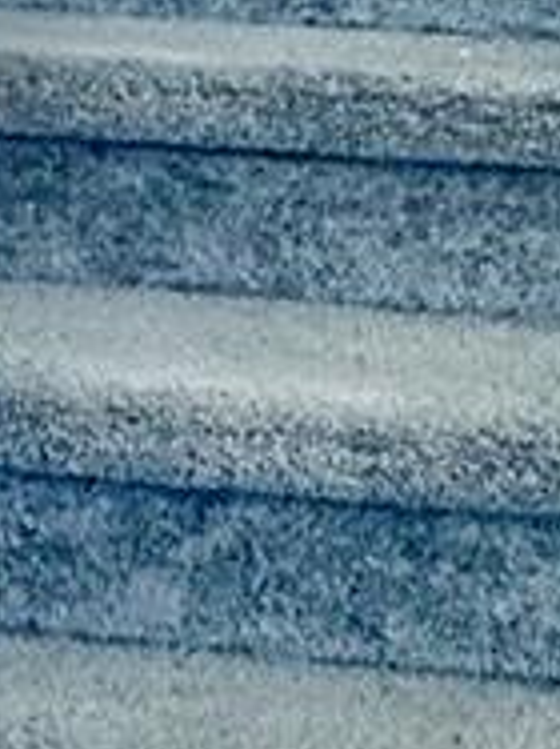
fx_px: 1944
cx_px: -940
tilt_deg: -5.1
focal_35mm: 90
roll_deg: -1.7
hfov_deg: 11.8
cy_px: -20
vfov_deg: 21.0
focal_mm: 2.22
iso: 200
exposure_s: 1/120
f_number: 2.2
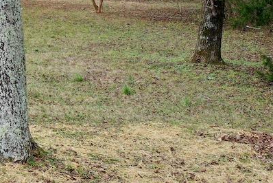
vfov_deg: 14.8
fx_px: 683
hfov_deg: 19.3
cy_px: -30
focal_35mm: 90
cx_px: -155
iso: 100
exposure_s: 1/60
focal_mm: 10.26
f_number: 3.5
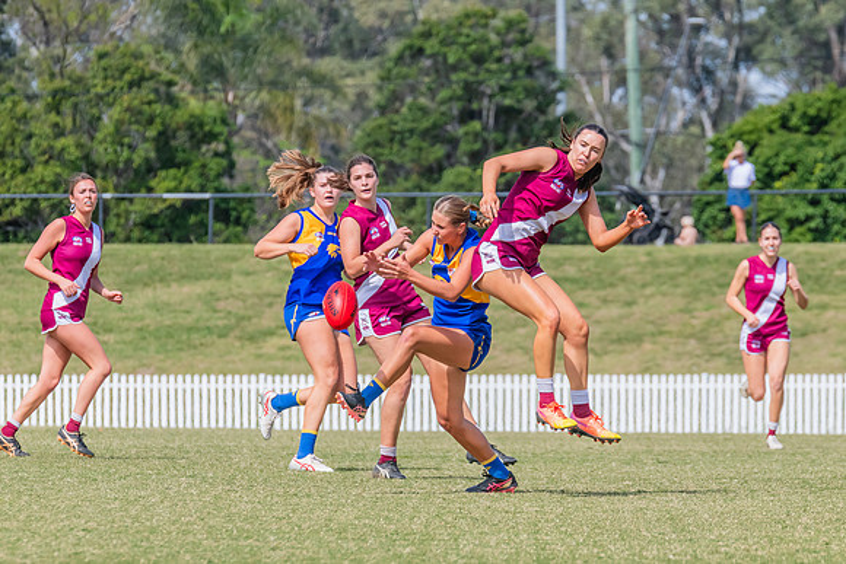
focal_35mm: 426
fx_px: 10018
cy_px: 230
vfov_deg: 3.2
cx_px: 421
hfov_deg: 4.8
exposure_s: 1/1250
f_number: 11
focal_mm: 330
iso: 800
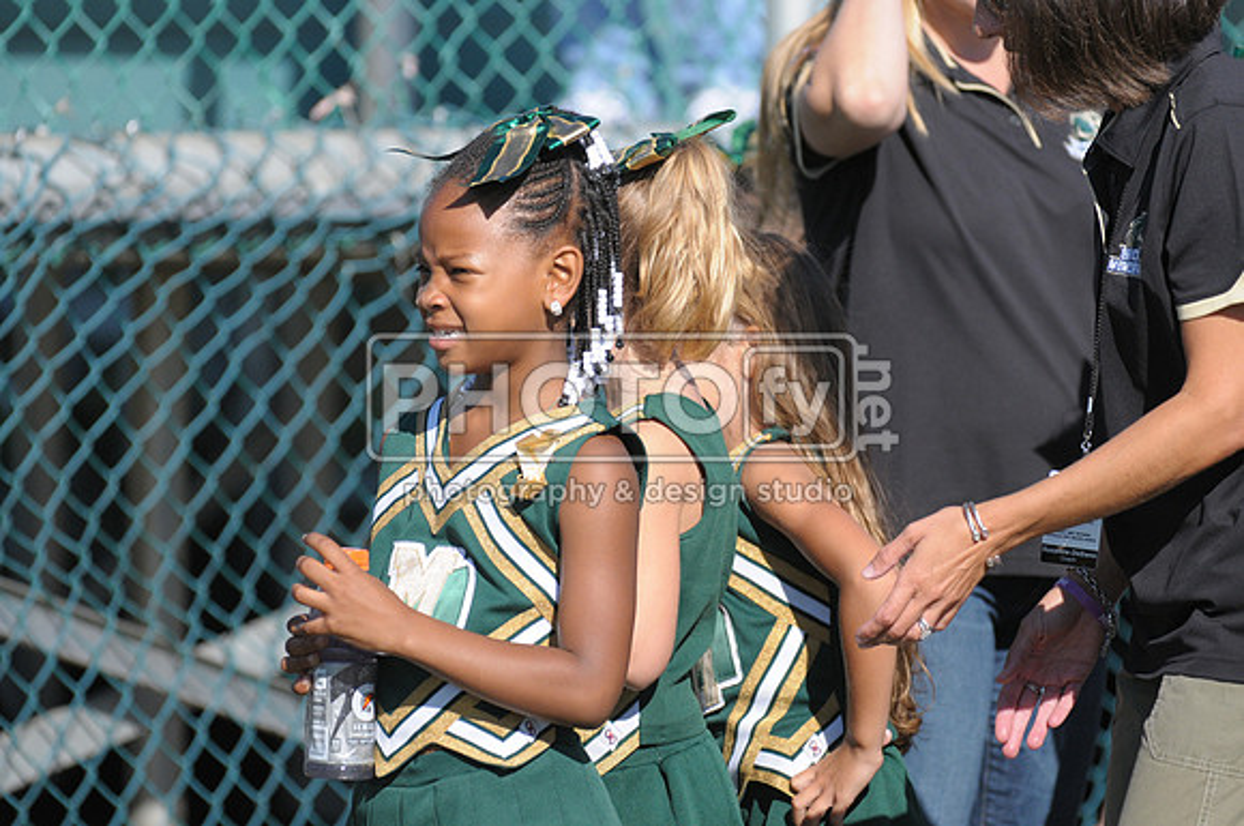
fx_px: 13458
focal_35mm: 390
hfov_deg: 5.3
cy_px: 413
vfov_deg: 3.5
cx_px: 622
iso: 640
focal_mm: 260
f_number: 4
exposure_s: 1/4000
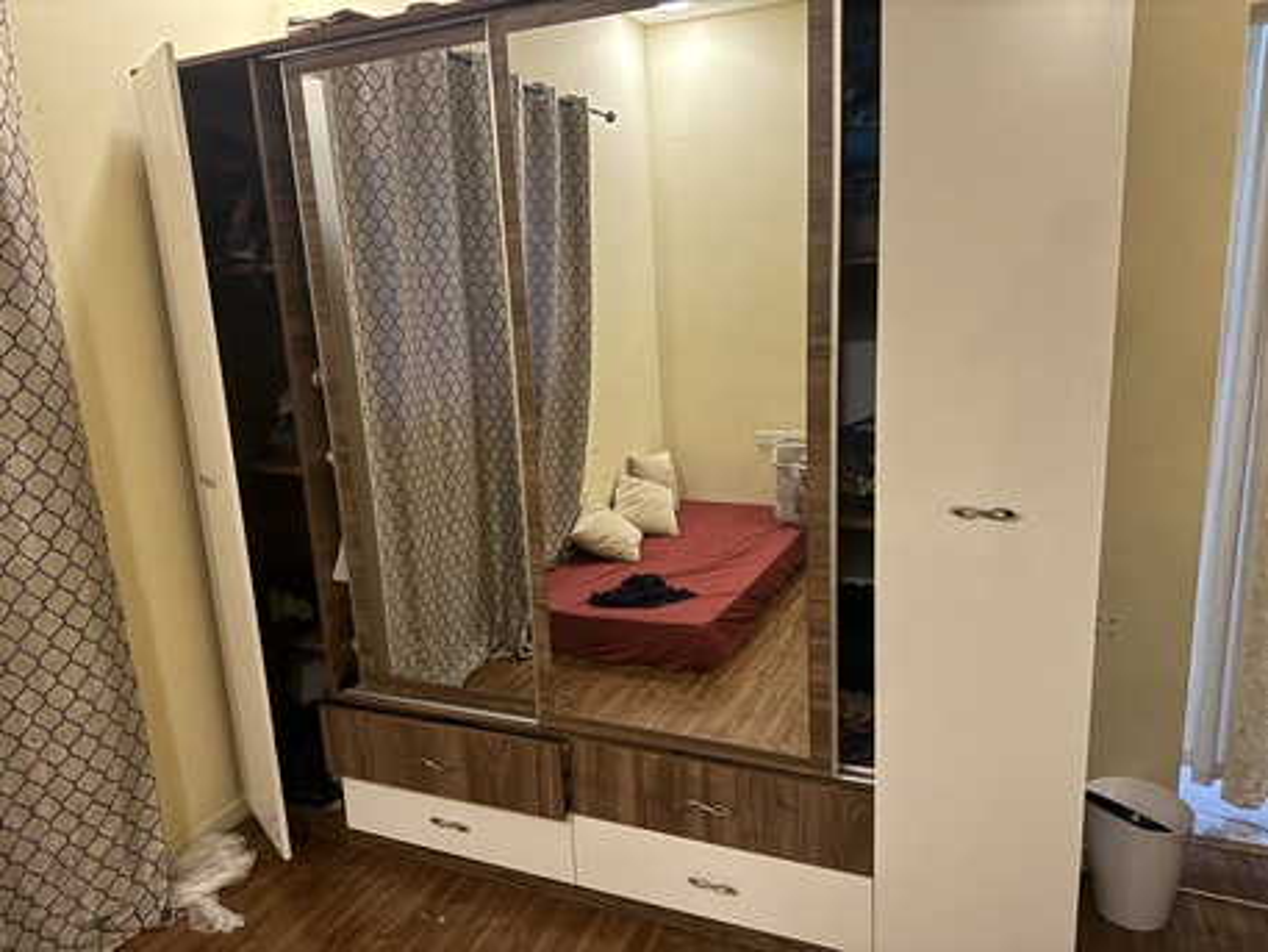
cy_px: 476
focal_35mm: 24
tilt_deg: -11.6
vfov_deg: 56.8
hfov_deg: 71.6
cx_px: 634
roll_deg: +3.7
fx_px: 879
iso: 250
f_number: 1.78
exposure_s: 1/50
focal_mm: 6.76
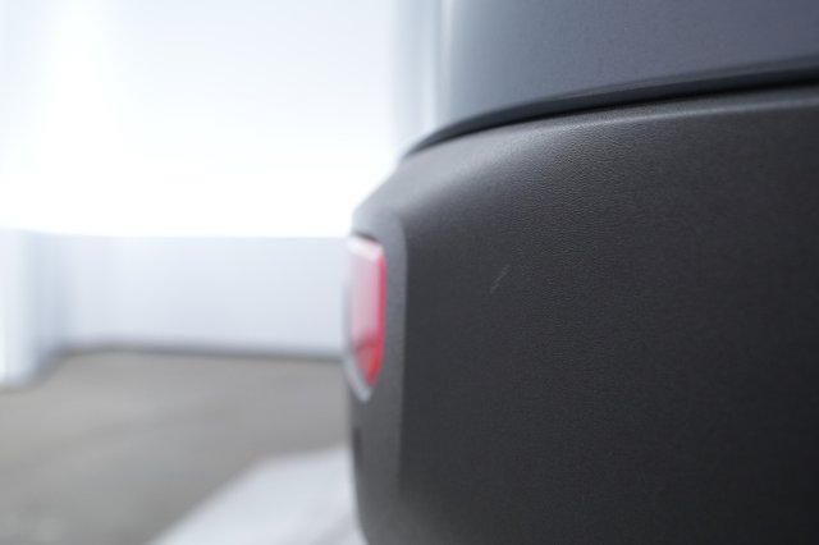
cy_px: 272
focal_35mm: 28
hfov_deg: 65.5
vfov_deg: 46.4
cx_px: 410
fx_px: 637
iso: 2000
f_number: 4.5
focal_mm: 28
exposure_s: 1/100
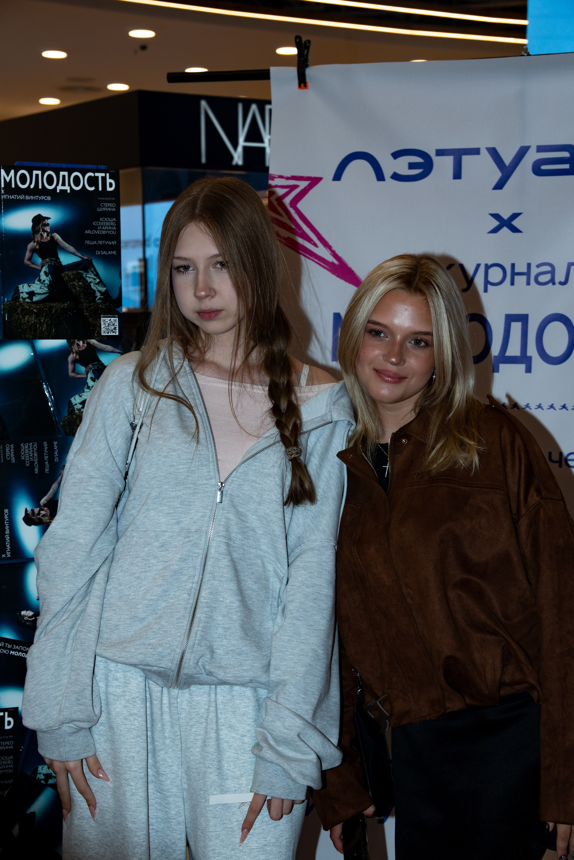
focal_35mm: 70
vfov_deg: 28.6
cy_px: 430
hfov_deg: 19.3
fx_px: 1686
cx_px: 287
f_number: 5.6
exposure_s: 1/160
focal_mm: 47
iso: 250
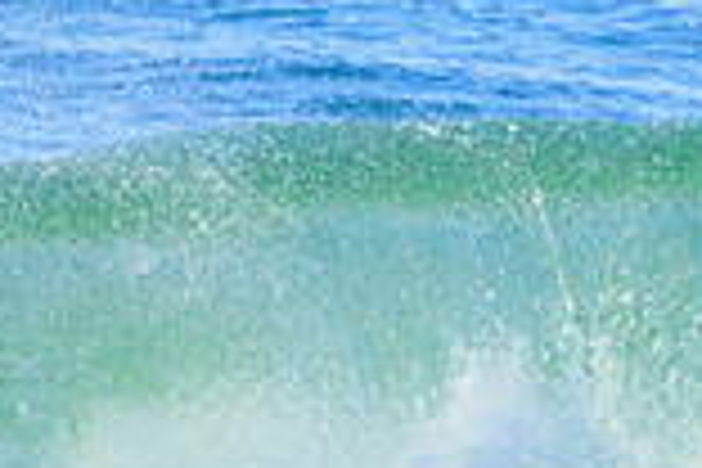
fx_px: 57852
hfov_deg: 0.7
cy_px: 533
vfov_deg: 0.5
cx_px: 626
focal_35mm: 2967
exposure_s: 1/2000
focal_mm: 800
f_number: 11
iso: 1600
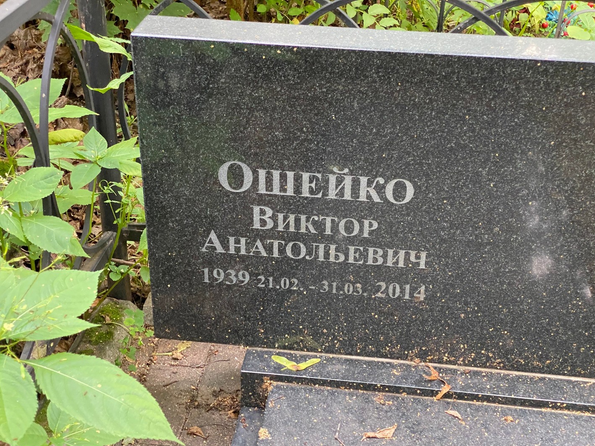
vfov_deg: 27.5
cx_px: 296
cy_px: 227
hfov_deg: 36.2
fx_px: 911
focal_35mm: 53
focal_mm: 6
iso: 500
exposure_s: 1/60
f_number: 2
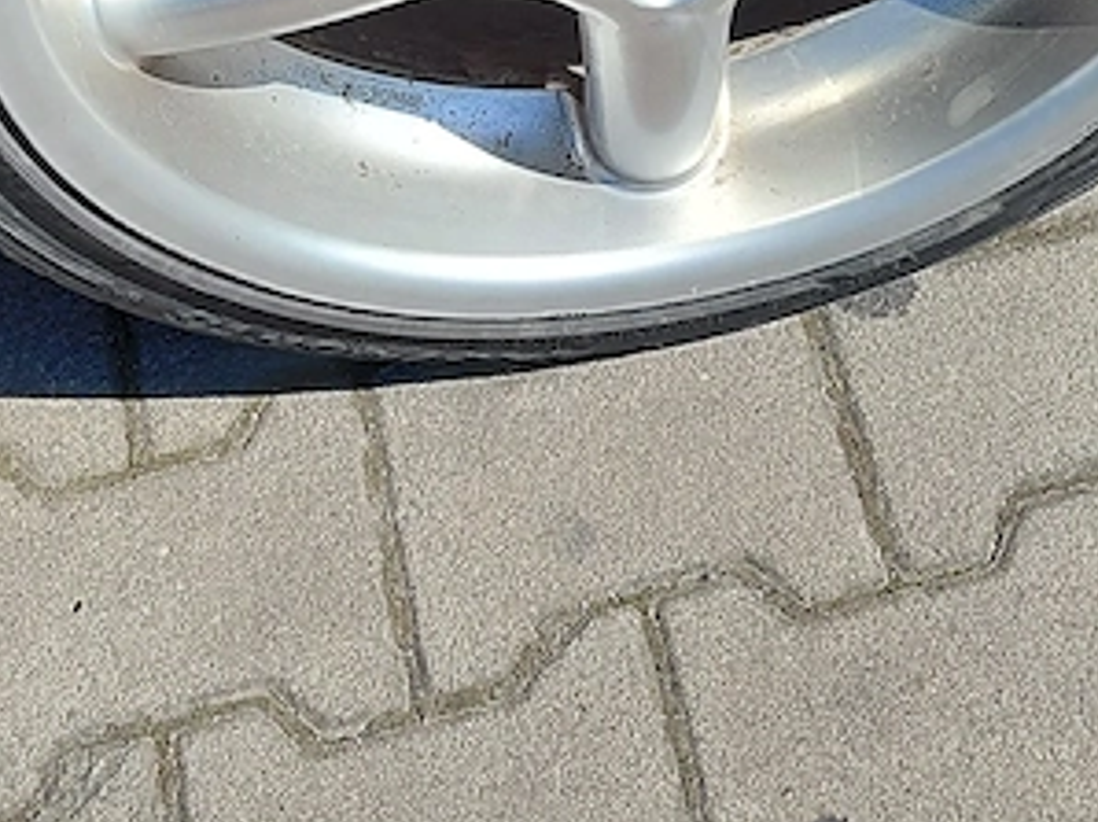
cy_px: -203
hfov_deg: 23.3
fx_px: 2662
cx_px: 619
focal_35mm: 84
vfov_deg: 16.7
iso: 50
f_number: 1.8
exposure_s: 1/1571
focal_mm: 4.69
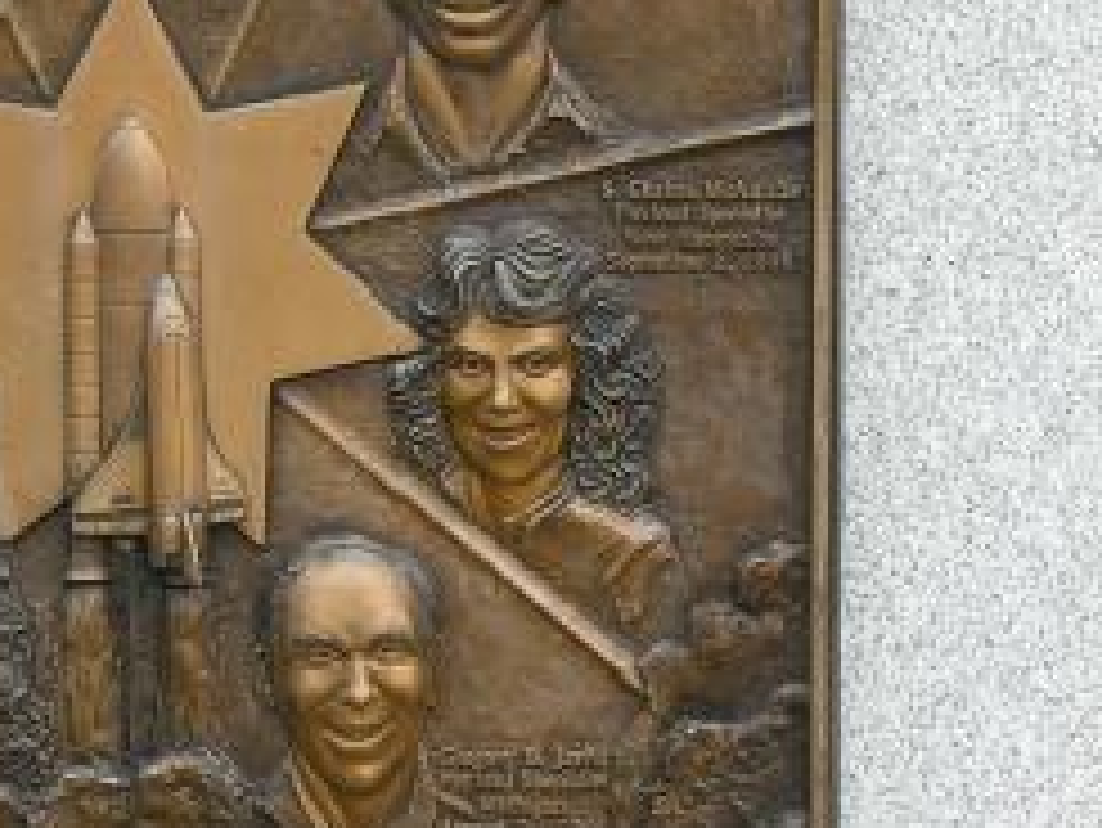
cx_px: 400
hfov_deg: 7.1
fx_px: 8854
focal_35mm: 278
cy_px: 677
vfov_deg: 5.3
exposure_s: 1/113
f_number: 4.9
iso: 50
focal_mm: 21.8
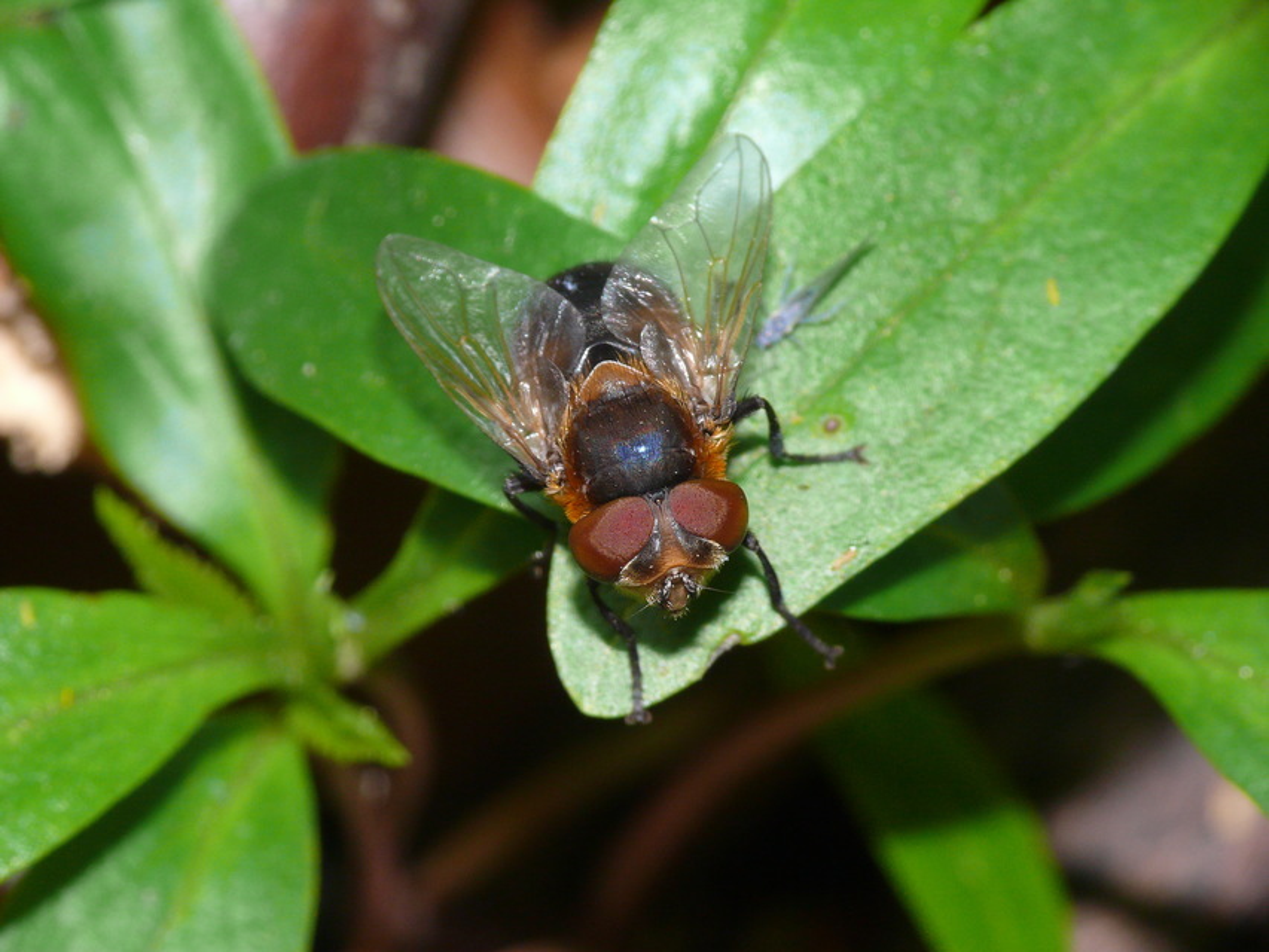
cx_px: 634
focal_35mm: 217
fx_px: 7956
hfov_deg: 9.1
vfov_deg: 6.8
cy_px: 476
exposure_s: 1/30
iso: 200
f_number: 8
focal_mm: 45.8
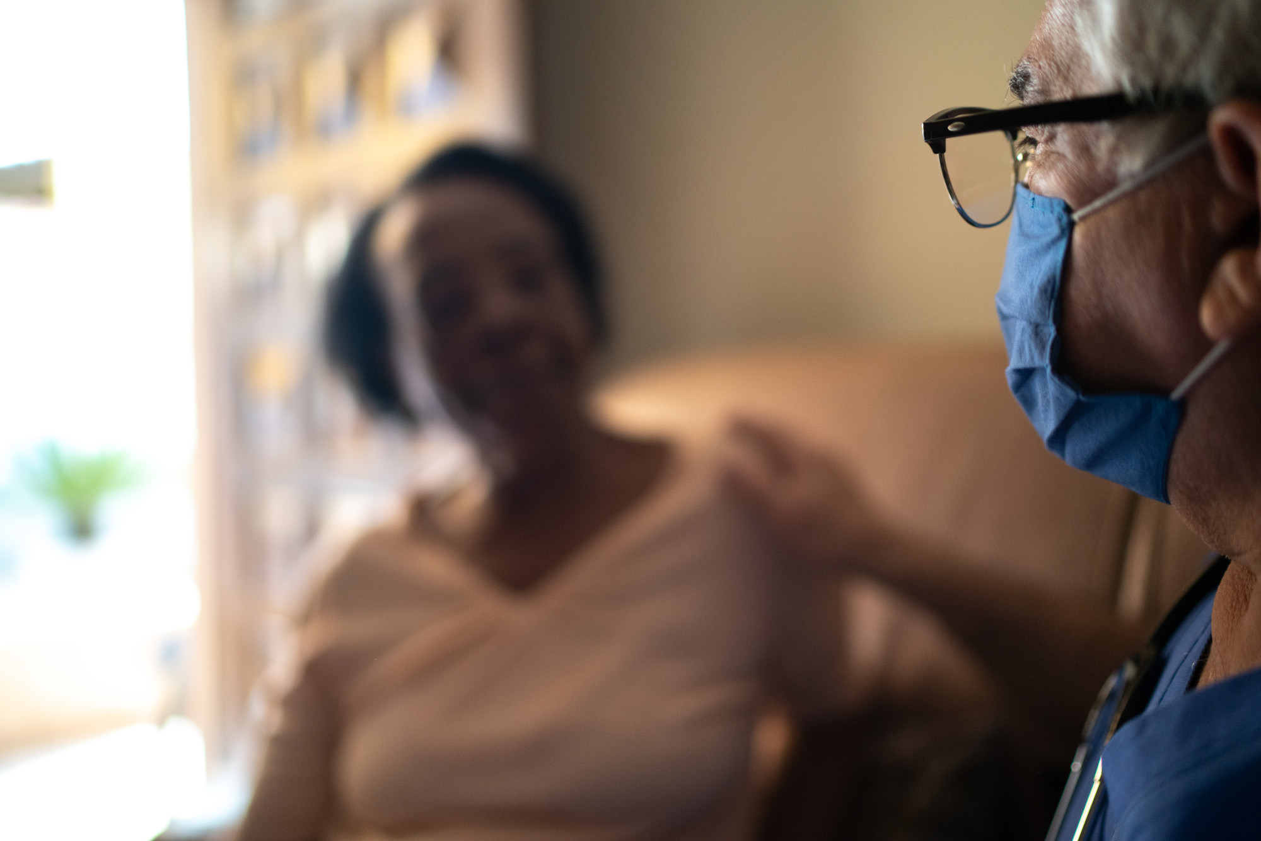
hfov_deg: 54.4
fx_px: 1226
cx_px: 630
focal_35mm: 35
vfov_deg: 37.9
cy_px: 420
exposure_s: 1/320
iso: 1000
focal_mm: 35
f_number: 1.4
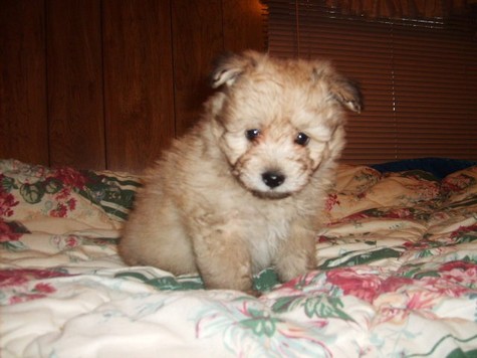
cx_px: 238
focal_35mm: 35
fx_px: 482
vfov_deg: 40.7
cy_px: 179
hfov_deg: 52.6
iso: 100
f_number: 2.8
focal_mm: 5.8
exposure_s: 1/45
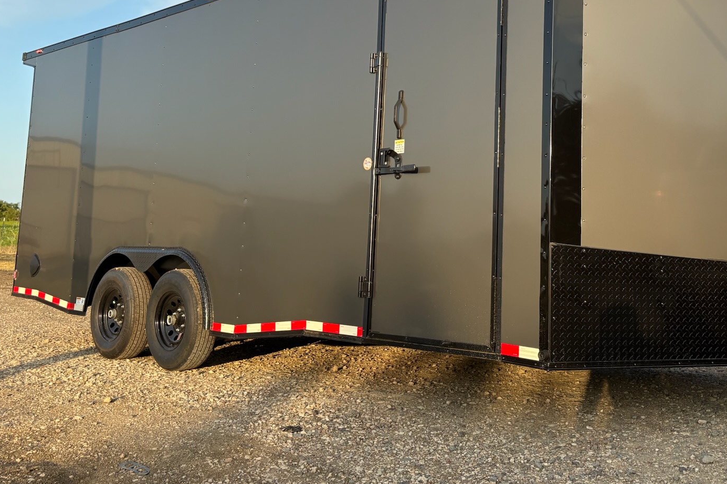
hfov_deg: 47.8
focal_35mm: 40
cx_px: 473
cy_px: 130
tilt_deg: +8.9
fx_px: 808
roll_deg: -1.1
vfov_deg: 32.8
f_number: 1.6
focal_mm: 5.96
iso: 50
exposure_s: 1/1117
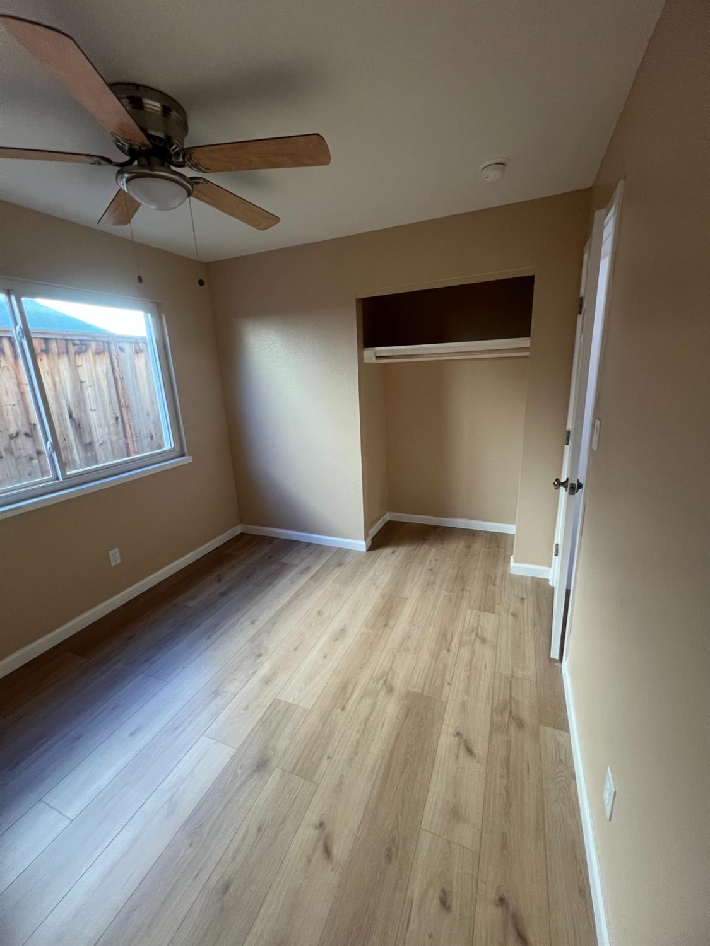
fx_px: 356
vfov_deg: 106.2
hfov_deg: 89.9
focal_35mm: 13
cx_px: 355
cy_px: 473
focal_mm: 1.57
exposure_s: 1/99
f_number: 1.8
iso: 250
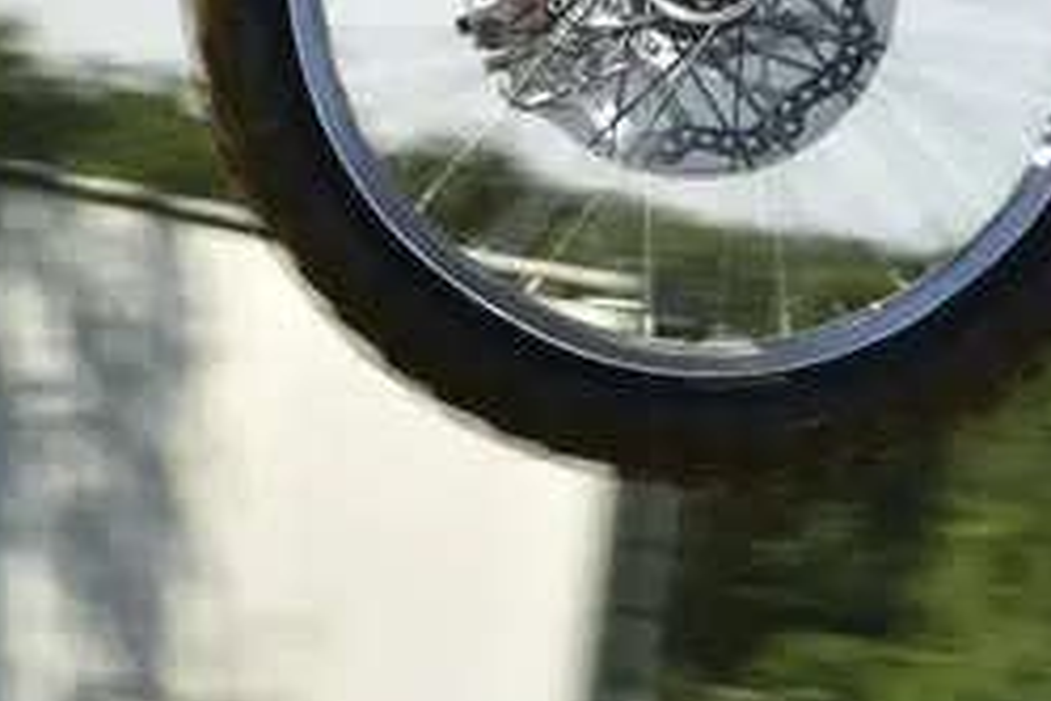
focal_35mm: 212
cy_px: -885
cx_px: -93
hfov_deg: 9.6
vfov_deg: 6.2
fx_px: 6189
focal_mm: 44
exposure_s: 1/320
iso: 100
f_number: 5.6
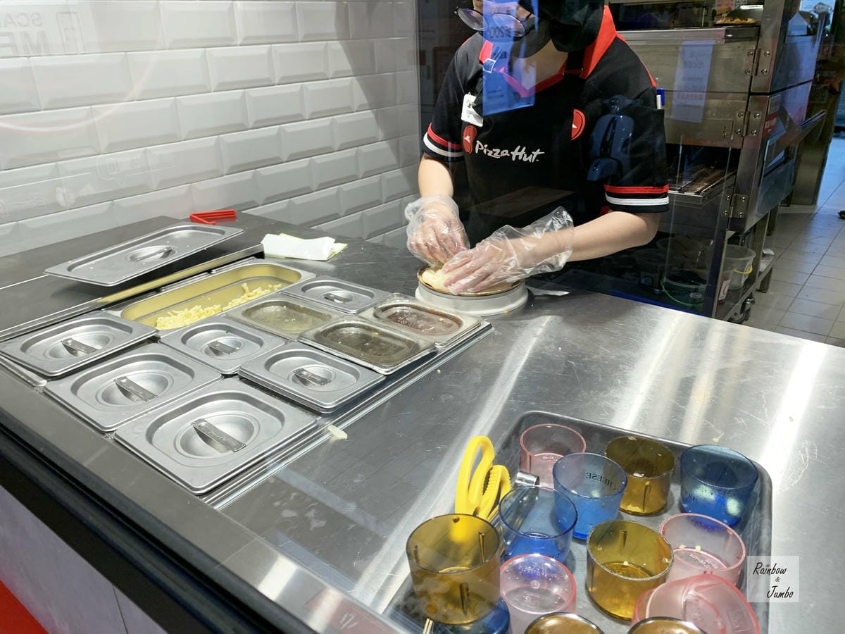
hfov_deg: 67.3
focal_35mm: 26
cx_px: 422
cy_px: 317
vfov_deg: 53.1
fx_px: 635
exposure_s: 1/120
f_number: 1.8
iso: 80
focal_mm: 4.25
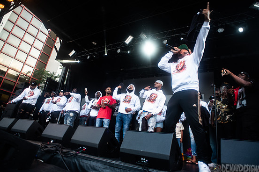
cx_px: 129
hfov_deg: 81.2
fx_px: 151
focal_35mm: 21
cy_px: 90
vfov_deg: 59.4
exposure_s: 1/160
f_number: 3.2
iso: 200
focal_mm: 20
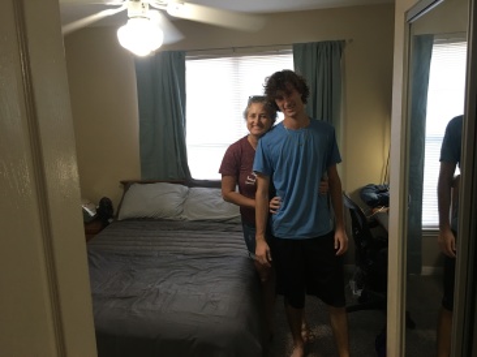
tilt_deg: -10.6
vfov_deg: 48.2
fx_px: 399
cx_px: 238
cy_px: 178
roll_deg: +2.8
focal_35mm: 29
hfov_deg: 61.7
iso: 64
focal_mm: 4.15
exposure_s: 1/30
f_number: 2.2
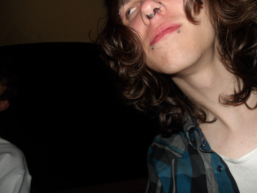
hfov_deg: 65.3
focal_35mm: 27
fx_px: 200
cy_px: 96
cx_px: 128
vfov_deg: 51.4
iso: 200
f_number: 3
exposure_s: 1/60
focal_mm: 4.9
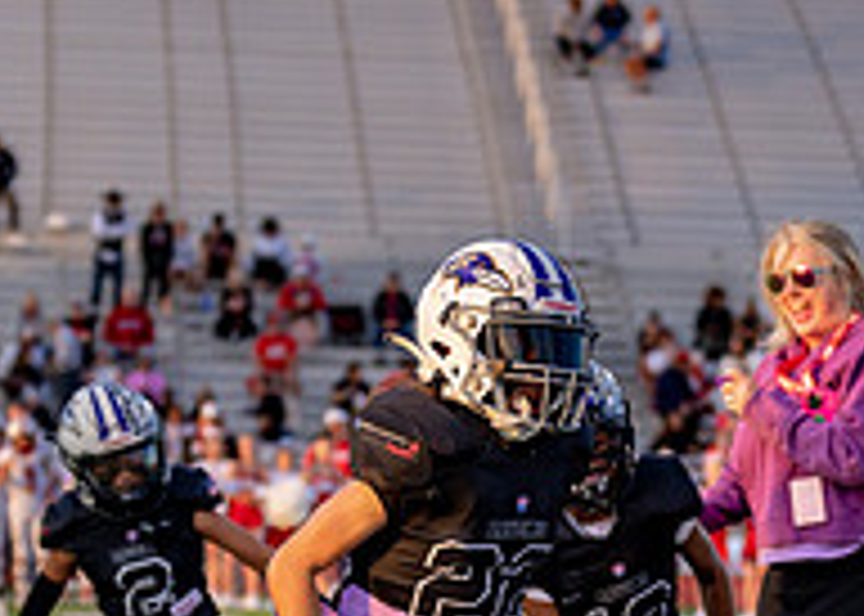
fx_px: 5446
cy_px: 715
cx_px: 274
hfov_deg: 9.1
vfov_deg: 6.4
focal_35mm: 222
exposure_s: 1/1600
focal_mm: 70
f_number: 2.8
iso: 500
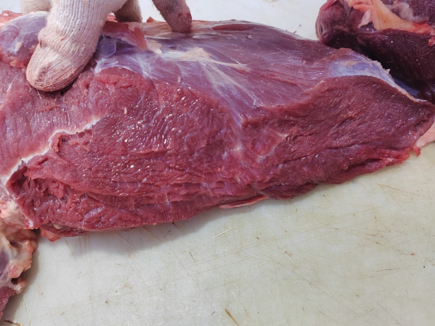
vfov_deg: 51.4
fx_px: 339
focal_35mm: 27
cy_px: 163
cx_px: 218
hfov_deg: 65.3
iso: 500
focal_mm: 5.52
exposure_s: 1/50
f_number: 1.9
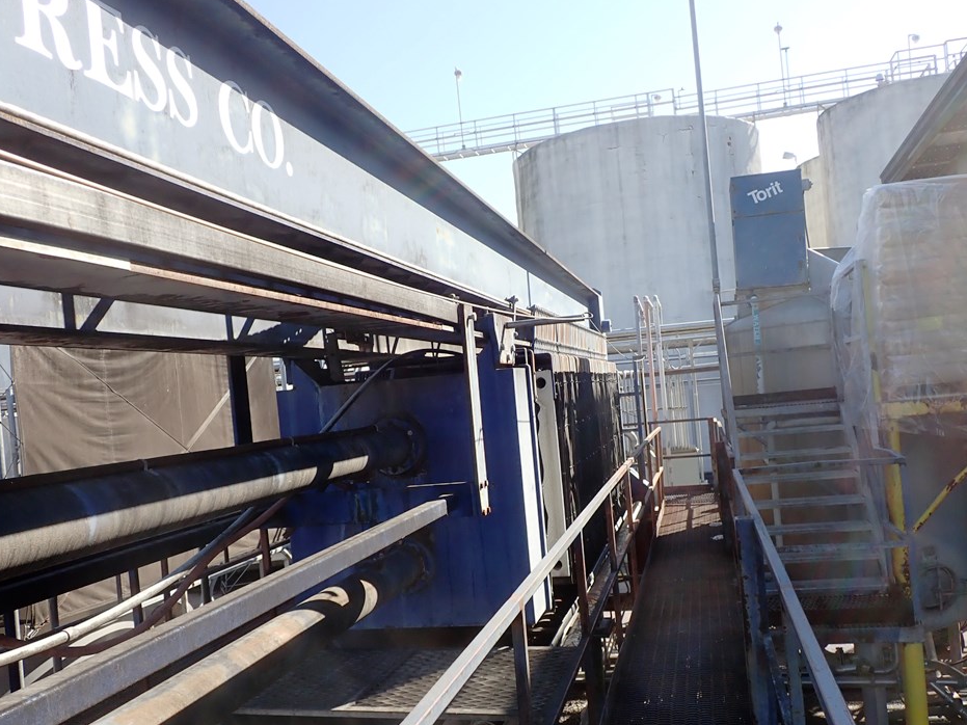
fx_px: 922
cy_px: 394
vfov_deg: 42.9
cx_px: 486
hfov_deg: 55.4
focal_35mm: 33
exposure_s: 1/400
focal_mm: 5.5
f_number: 3.2
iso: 100
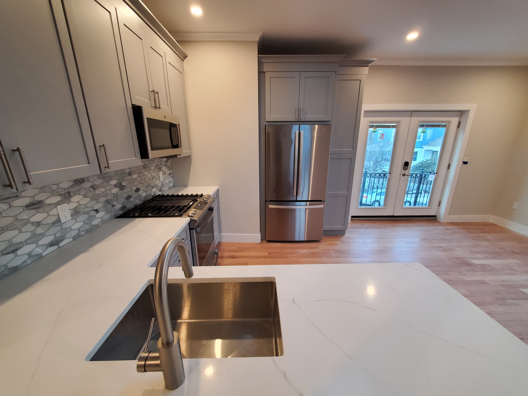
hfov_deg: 106.2
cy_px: 198
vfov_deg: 89.9
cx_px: 264
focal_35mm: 13
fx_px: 198
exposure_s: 1/60
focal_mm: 1.8
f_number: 2.2
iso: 320
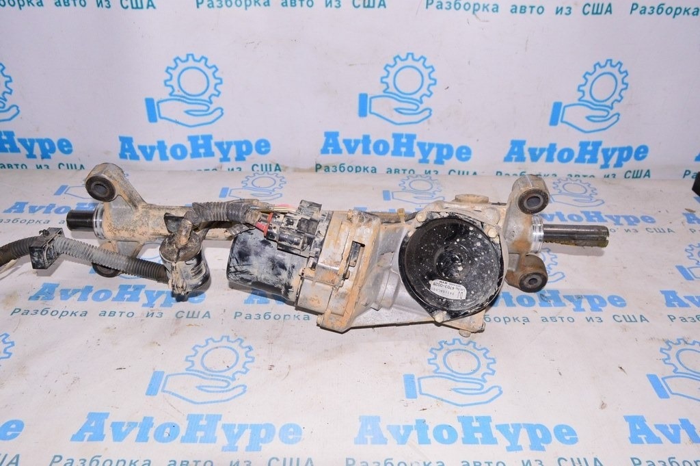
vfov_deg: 43.5
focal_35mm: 30
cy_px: 233
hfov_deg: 62.0
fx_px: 583
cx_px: 350
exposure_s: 1/200
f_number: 8
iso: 1600
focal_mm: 20
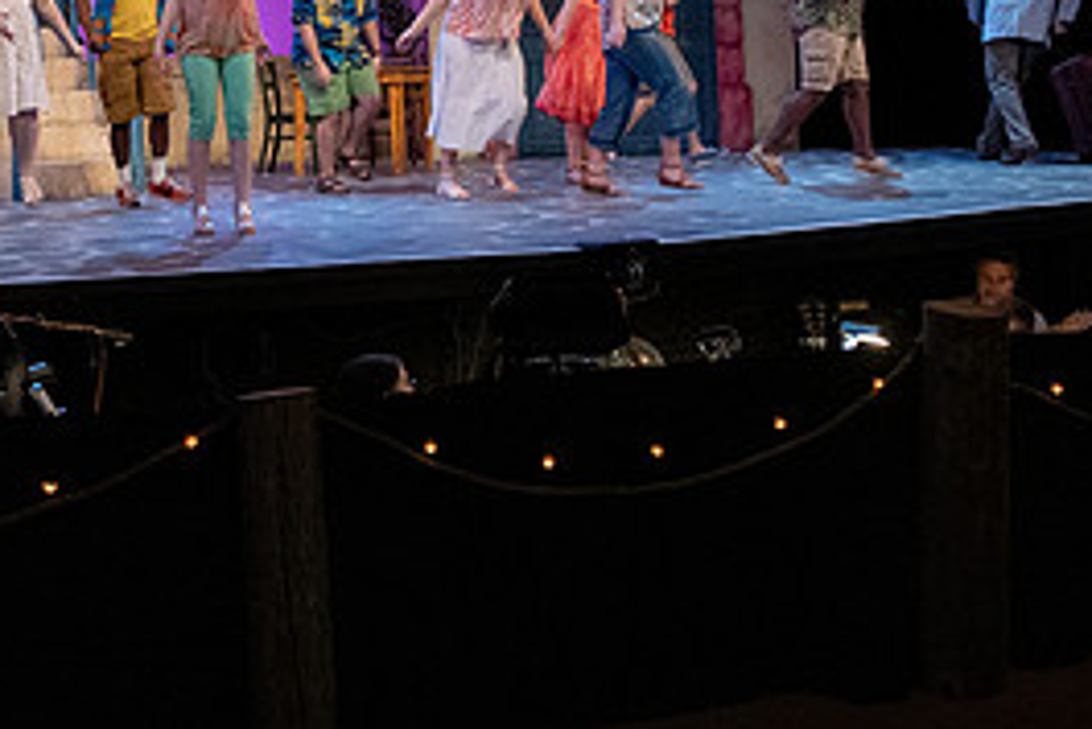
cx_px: 185
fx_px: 1730
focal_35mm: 57
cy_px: 47
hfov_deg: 33.8
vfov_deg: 23.1
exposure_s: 1/320
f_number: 3.2
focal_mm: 26
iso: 4000
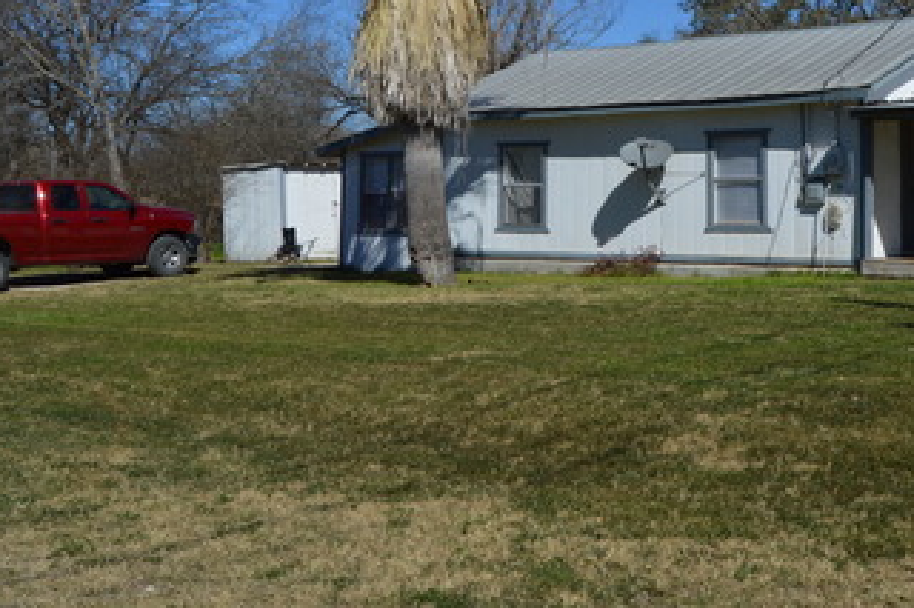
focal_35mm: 54
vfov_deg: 24.6
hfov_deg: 36.3
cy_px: 120
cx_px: 651
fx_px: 1370
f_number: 10
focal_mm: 18
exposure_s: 1/400
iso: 100
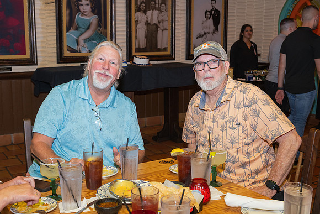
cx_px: 160
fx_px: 388
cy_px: 107
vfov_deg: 30.8
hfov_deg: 44.8
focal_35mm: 44
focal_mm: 42
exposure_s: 1/100
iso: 1000
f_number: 6.3
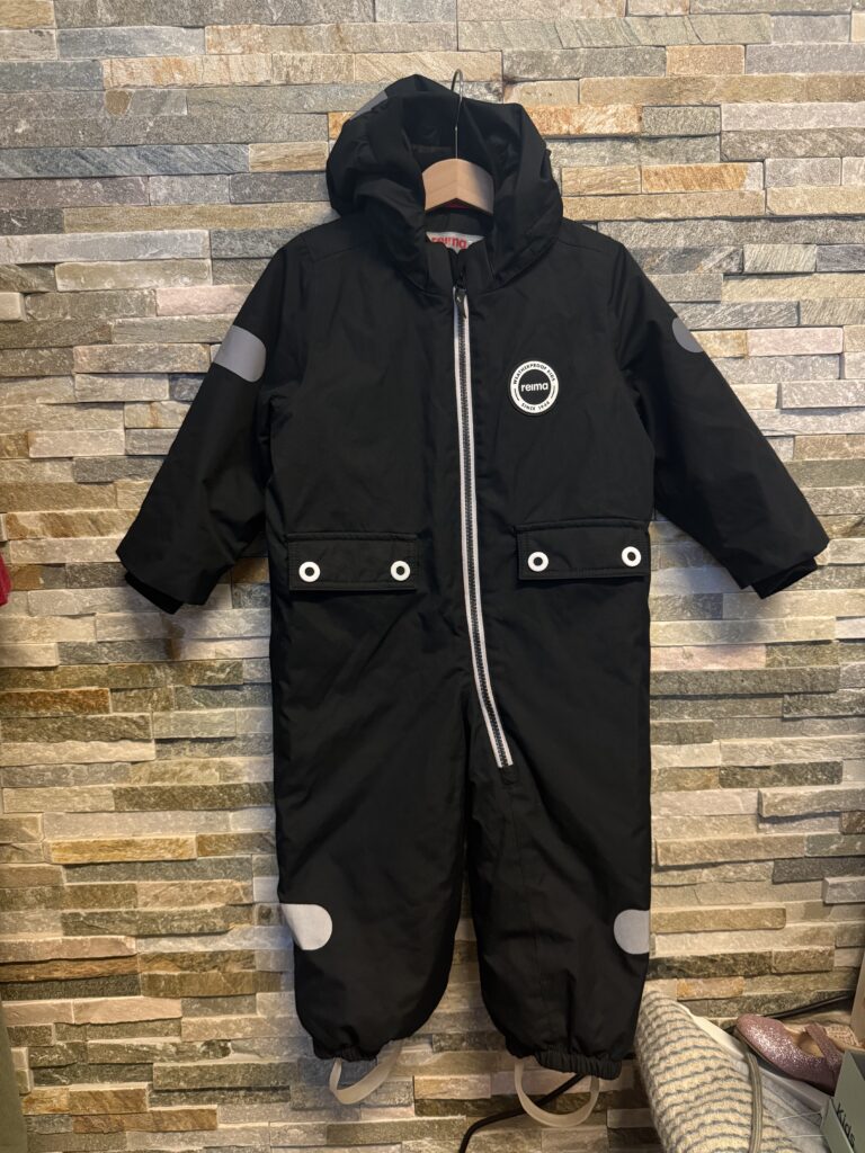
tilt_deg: -7.5
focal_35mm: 24
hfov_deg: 56.8
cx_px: 432
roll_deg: +1.7
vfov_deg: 71.6
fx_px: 800
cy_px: 576
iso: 500
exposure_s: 1/50
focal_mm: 6.76
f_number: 1.78
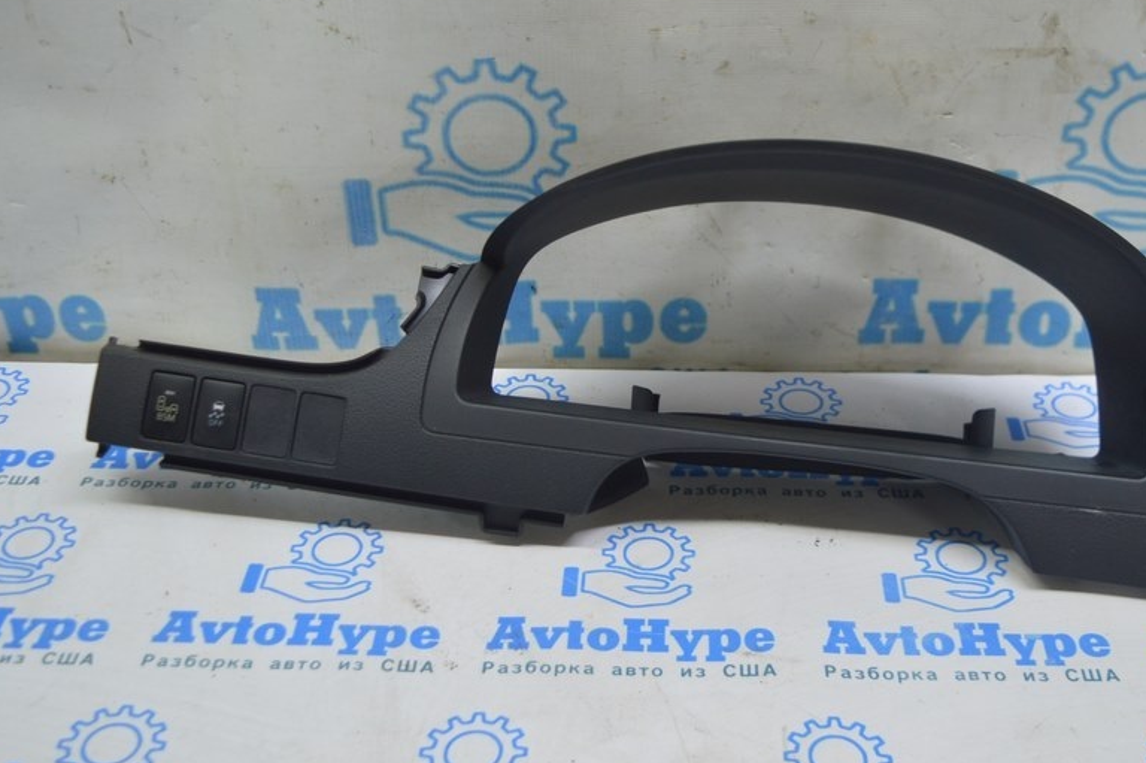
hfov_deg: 41.1
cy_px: 319
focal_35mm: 48
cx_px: 639
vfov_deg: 28.0
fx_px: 1527
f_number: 4
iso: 400
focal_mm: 24
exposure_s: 1/50
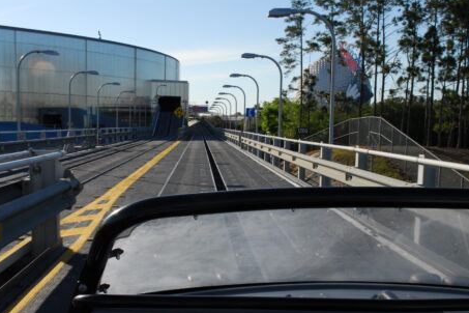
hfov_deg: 39.8
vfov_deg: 27.0
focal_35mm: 50
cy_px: 202
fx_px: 647
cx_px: 224
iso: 400
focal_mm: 25
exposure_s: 1/500
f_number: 11
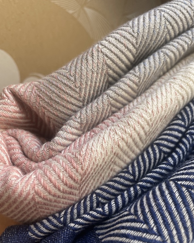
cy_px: 128
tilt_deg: -67.2
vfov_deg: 62.2
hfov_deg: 51.5
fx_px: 201
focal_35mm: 28
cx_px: 97
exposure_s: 1/356
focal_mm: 4.2
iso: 32
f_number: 1.6
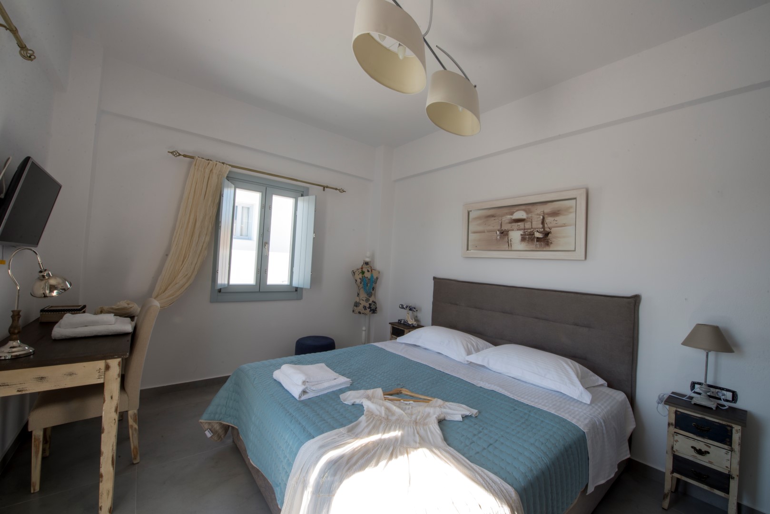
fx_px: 300
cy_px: 257
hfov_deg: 104.2
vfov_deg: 81.3
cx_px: 385
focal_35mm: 14
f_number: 22
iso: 100
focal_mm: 14
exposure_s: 1/4
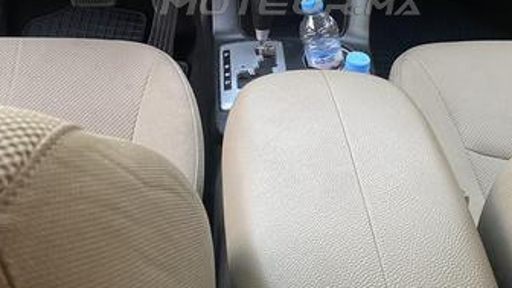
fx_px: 747
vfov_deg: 20.9
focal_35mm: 55
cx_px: 285
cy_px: -16
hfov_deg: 37.8
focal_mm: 4.25
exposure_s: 1/60
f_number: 1.8
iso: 250
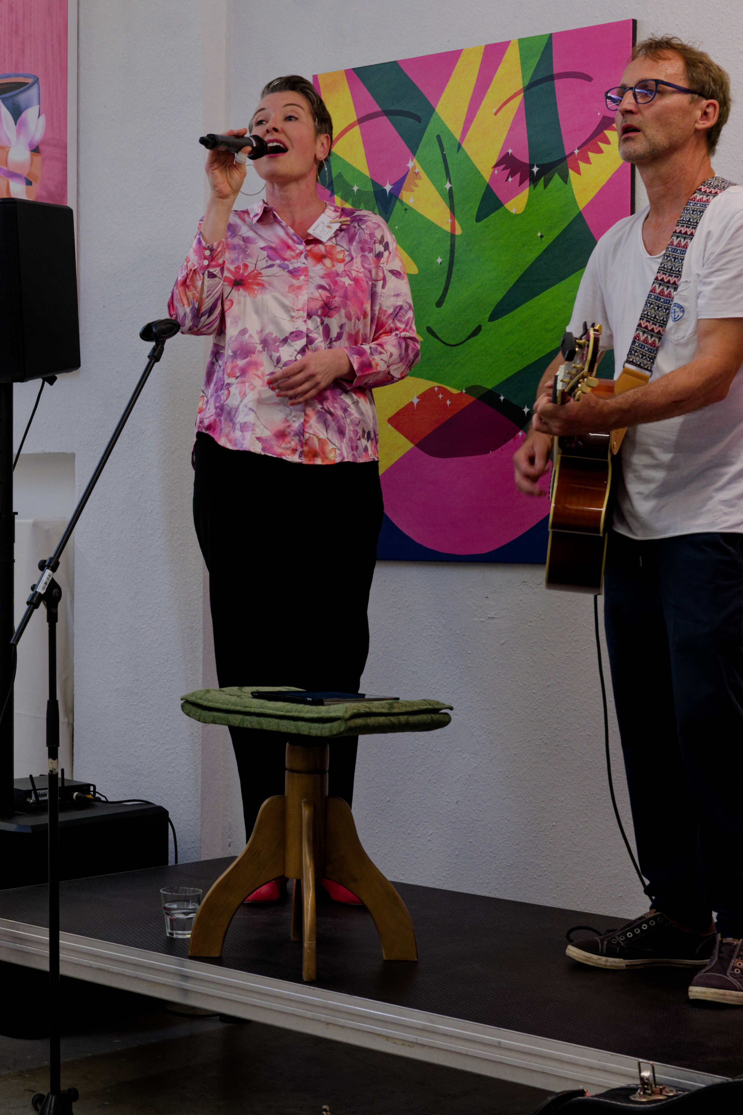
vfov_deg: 28.8
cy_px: 575
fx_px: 2167
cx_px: 29
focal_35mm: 70
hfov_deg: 19.0
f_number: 5.6
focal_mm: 40
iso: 450
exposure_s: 1/60
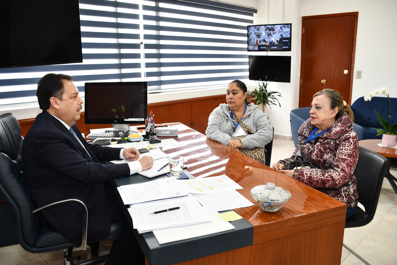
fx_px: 331
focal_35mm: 30
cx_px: 198
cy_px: 132
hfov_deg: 61.9
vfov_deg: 43.6
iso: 720
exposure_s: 1/60
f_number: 4
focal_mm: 20
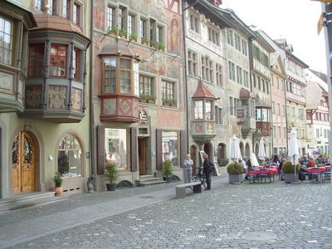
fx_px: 364
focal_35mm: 38
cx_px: 166
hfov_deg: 49.0
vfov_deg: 37.7
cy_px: 124
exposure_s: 1/157
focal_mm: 6.3
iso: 50
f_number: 2.9
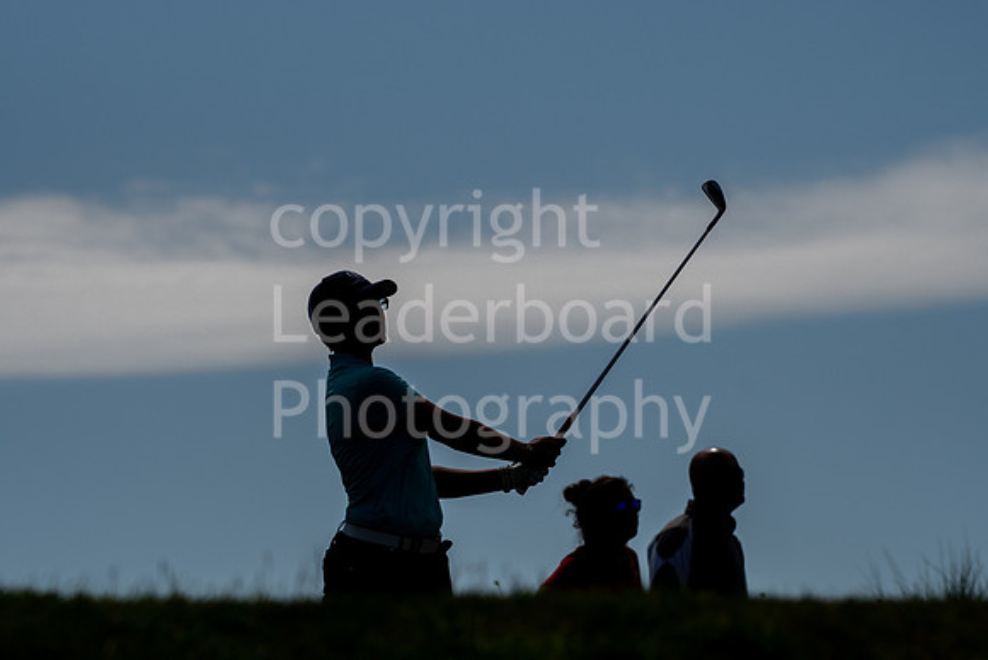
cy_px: 330
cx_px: 494
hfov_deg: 6.9
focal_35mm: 300
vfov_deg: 4.6
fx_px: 8235
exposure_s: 1/8000
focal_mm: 200
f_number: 5.6
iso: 200
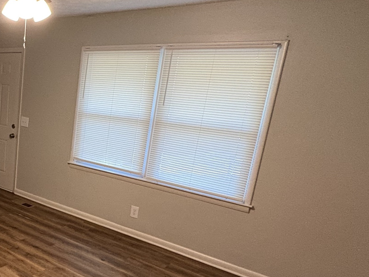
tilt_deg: -15.1
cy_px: 172
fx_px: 373
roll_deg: -2.3
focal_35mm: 35
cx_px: -6
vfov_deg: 40.4
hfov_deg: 44.2
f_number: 2.2
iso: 500
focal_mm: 2.22
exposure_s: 1/60
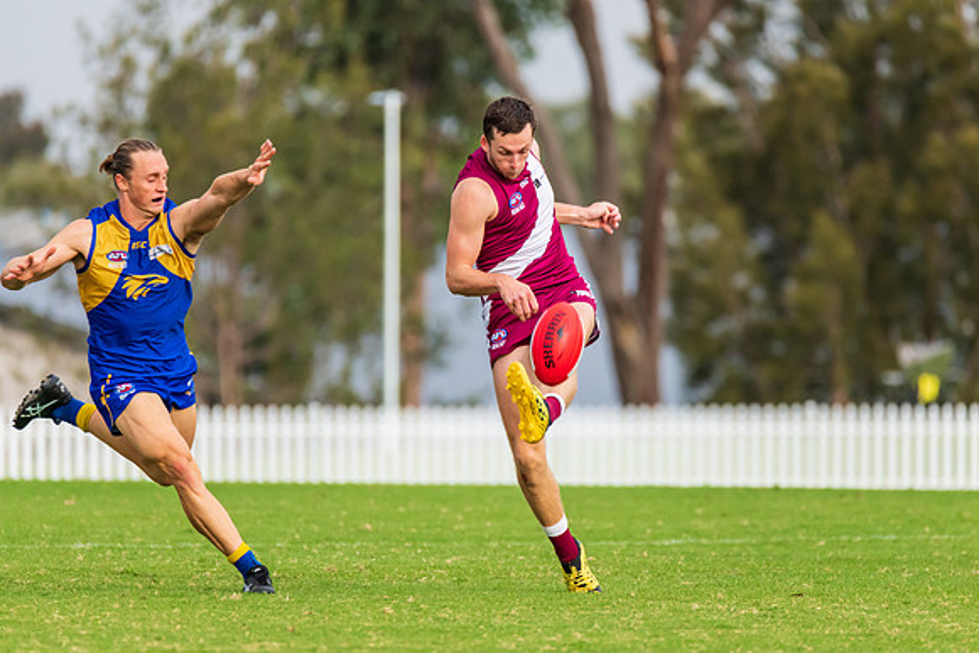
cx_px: 516
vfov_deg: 2.5
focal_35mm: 542
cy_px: 320
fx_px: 14732
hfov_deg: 3.8
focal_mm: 500
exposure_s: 1/1250
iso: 1000
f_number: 7.1
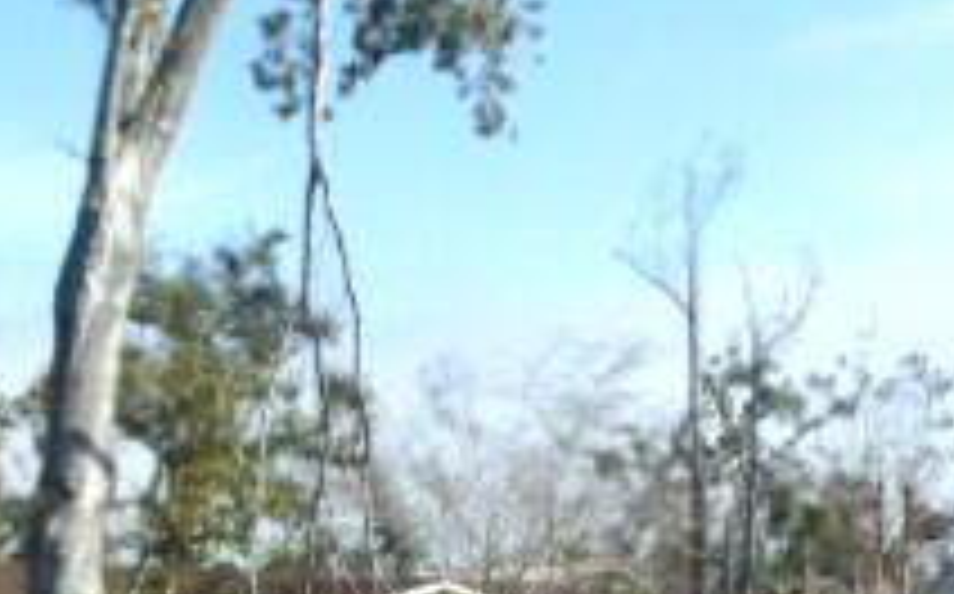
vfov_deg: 15.5
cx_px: 342
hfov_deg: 25.8
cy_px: 770
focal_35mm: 80
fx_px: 2078
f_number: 7.7
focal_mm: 4.5
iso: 80
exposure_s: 1/200
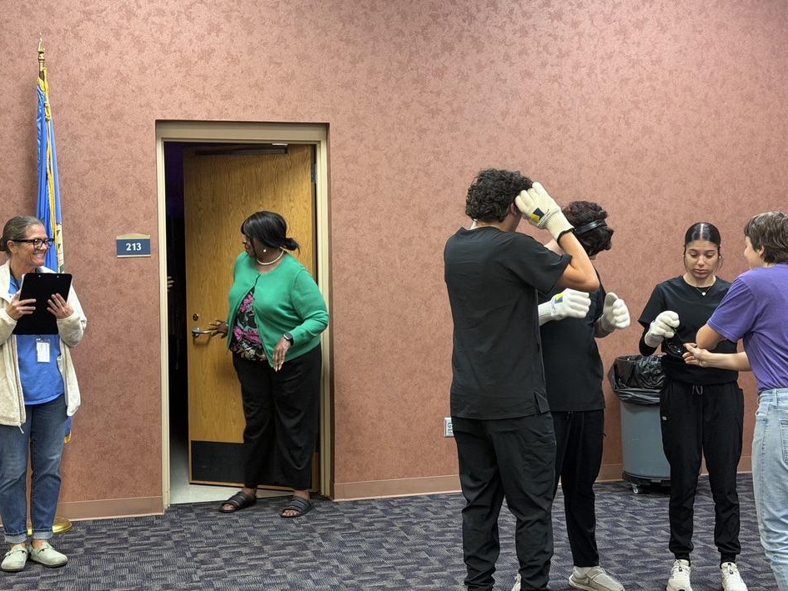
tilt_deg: -2.5
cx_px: 424
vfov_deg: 28.0
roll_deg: +0.0
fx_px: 1184
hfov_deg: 36.8
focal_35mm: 52
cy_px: 293
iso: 200
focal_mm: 6.76
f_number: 1.78
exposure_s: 1/40
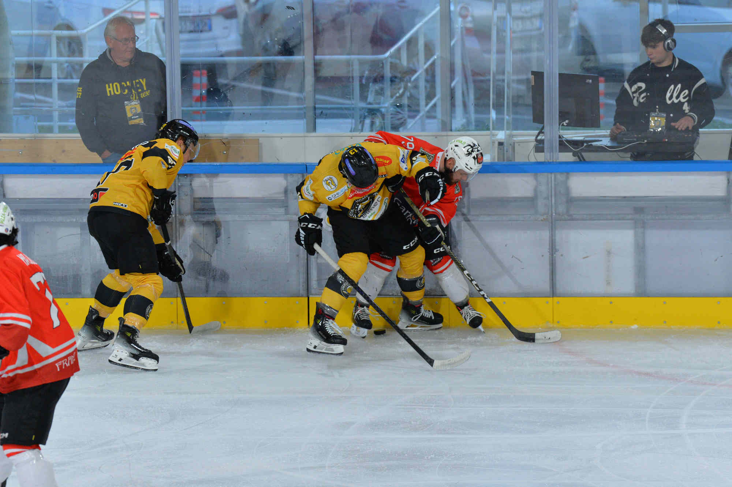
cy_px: 244
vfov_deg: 4.6
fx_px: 6095
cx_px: 366
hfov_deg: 6.9
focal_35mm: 300
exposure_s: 1/1000
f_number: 6.3
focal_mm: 300
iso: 4000
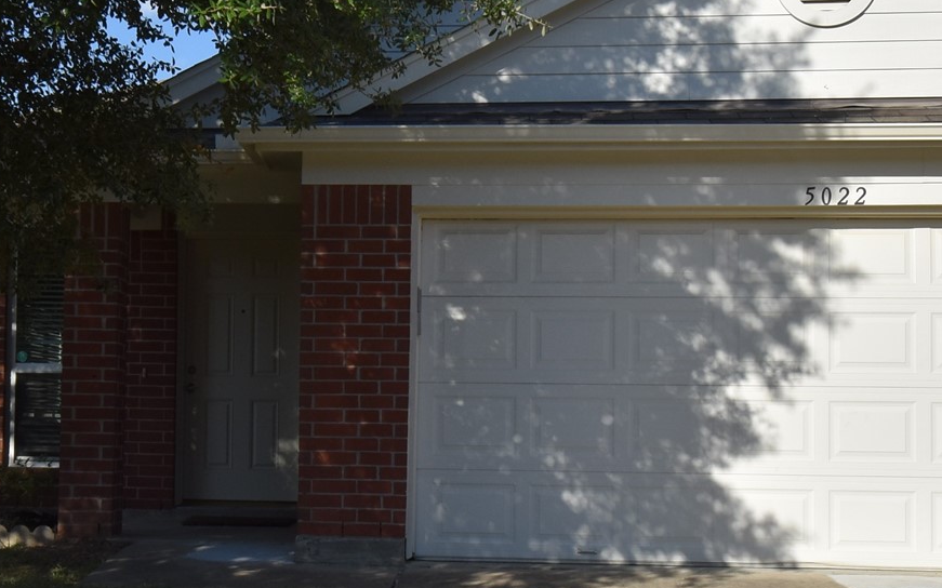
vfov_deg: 21.2
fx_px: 1566
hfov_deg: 33.1
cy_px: 357
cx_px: 293
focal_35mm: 61
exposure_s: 1/400
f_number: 10
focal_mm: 16
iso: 200
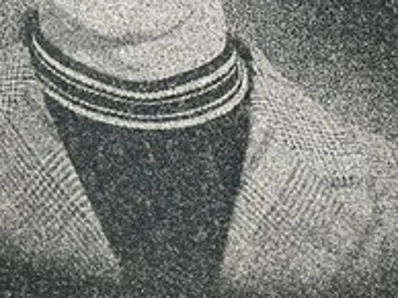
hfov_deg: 6.2
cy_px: 345
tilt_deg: -29.2
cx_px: 37
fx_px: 3652
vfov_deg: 4.7
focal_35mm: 318
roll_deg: +11.0
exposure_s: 1/433
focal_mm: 9
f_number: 2.8
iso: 32
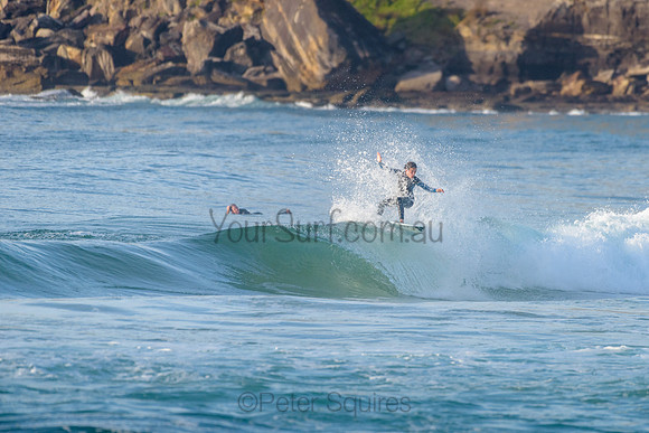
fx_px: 11056
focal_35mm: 613
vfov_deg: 2.2
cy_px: 198
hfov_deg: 3.4
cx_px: 395
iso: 560
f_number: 5.6
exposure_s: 1/2000
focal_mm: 500
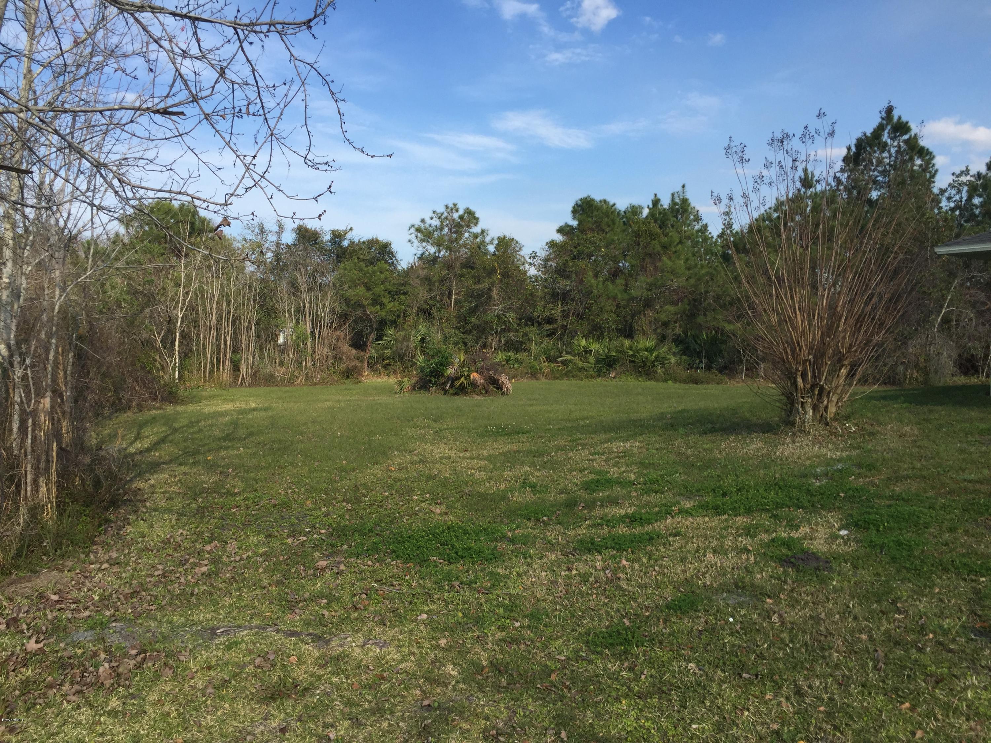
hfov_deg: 61.7
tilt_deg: -1.7
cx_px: 496
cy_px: 372
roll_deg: -0.8
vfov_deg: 48.2
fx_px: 830
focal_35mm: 29
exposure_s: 1/1883
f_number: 2.2
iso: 32
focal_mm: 4.15
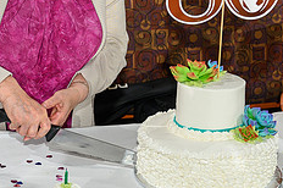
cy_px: 43
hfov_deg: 16.4
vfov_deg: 10.9
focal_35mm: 125
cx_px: 118
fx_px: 981
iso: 400
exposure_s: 1/125
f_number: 4.8
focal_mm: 50
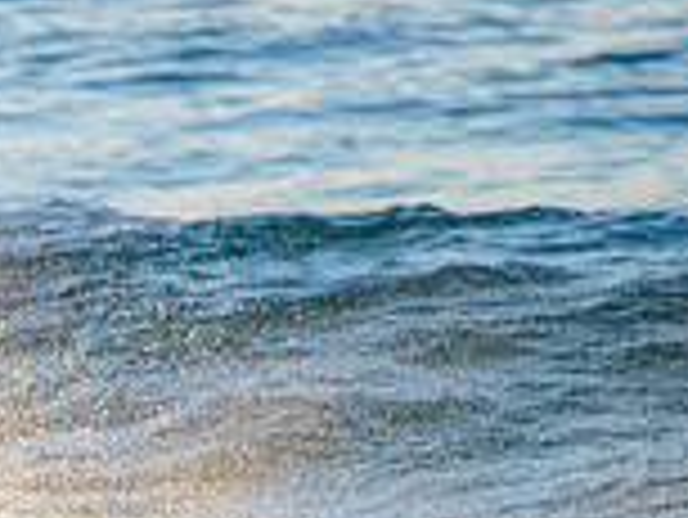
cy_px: 736
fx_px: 36181
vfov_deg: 0.8
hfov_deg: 1.1
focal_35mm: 1819
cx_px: -459
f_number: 5.6
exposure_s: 1/2000
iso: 800
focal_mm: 500
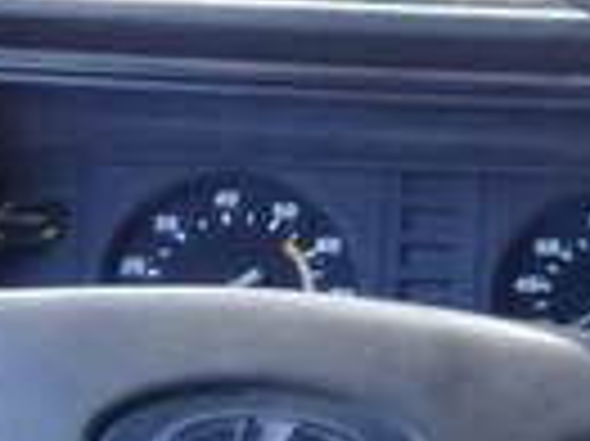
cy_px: 560
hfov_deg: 11.5
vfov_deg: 9.3
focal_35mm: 156
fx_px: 2656
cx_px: 1166
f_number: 2.2
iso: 80
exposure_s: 1/33
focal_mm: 3.3
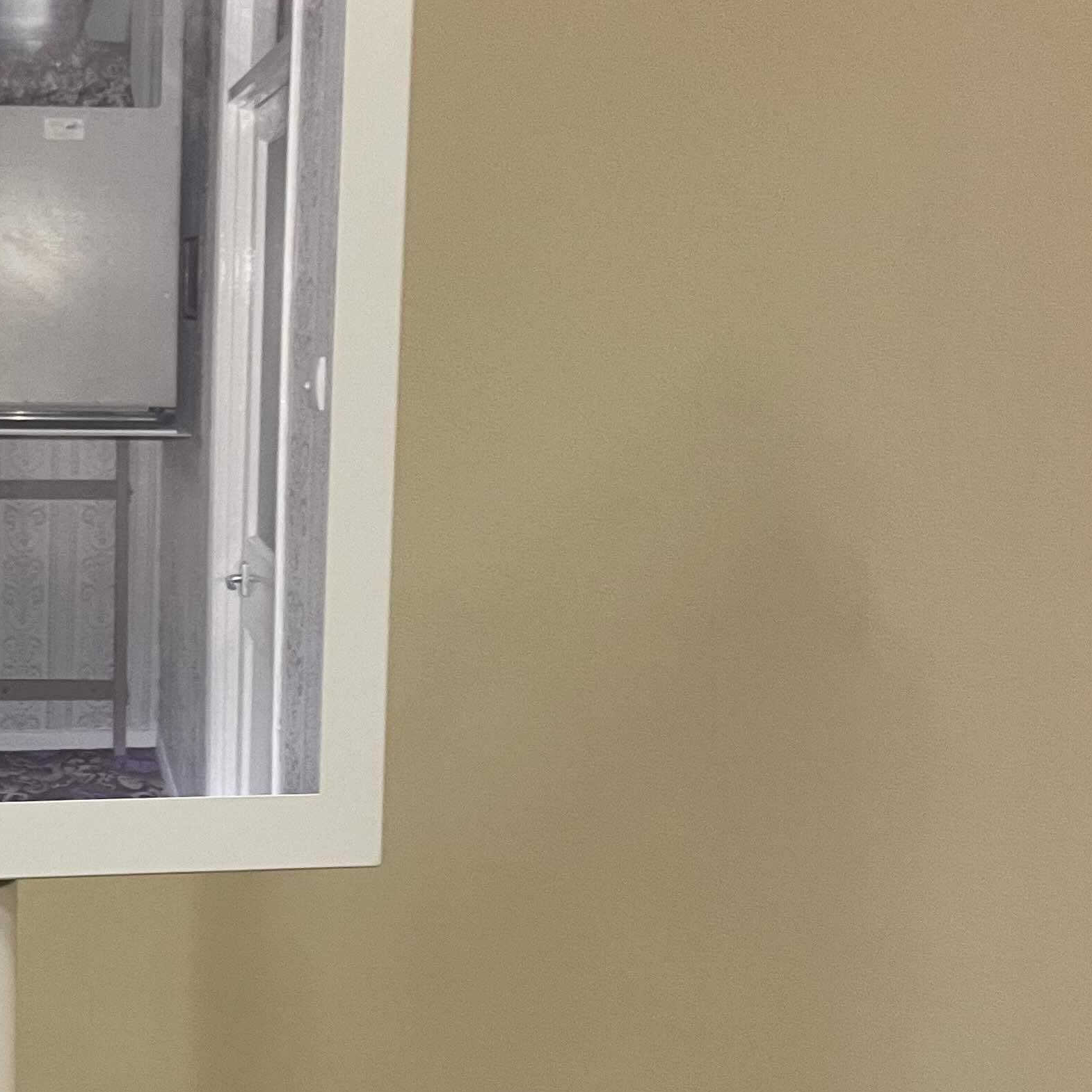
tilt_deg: -7.2
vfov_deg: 29.1
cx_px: 77
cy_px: 556
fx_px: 2106
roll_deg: -0.6
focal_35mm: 59
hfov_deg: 27.8
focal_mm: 5.1
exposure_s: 1/50
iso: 125
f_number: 1.6
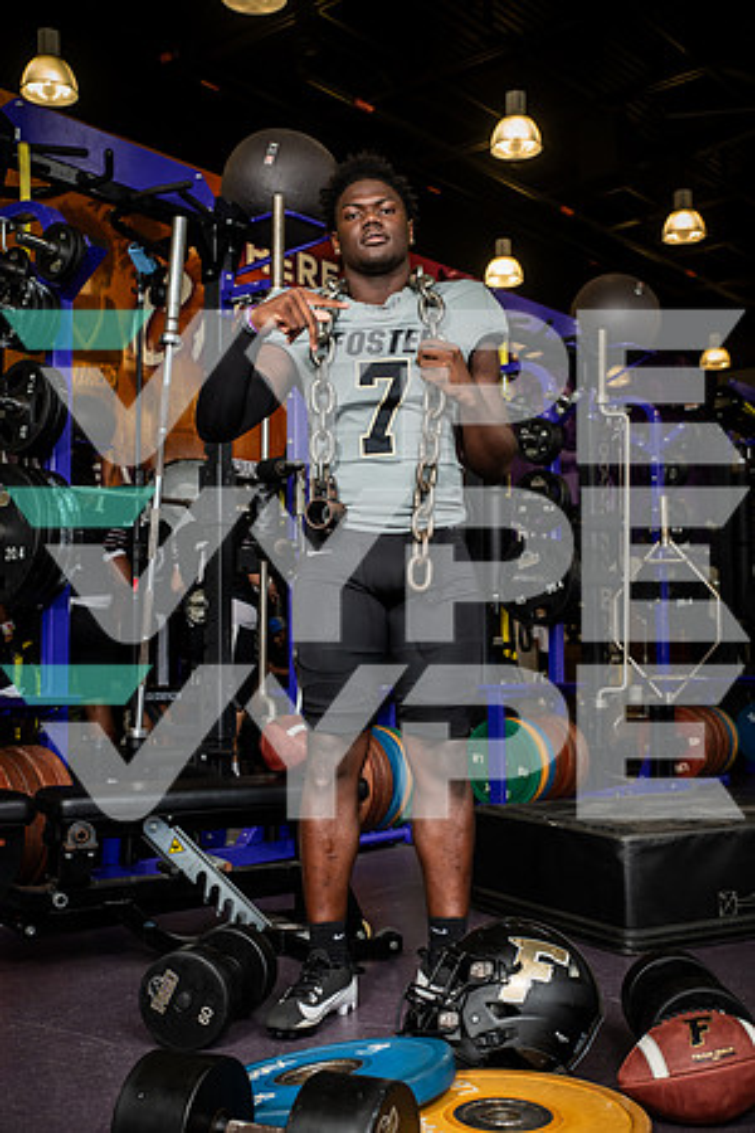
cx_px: 378
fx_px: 1258
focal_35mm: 40
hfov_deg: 33.4
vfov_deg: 48.5
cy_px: 566
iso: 500
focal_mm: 40
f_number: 5.6
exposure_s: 1/250
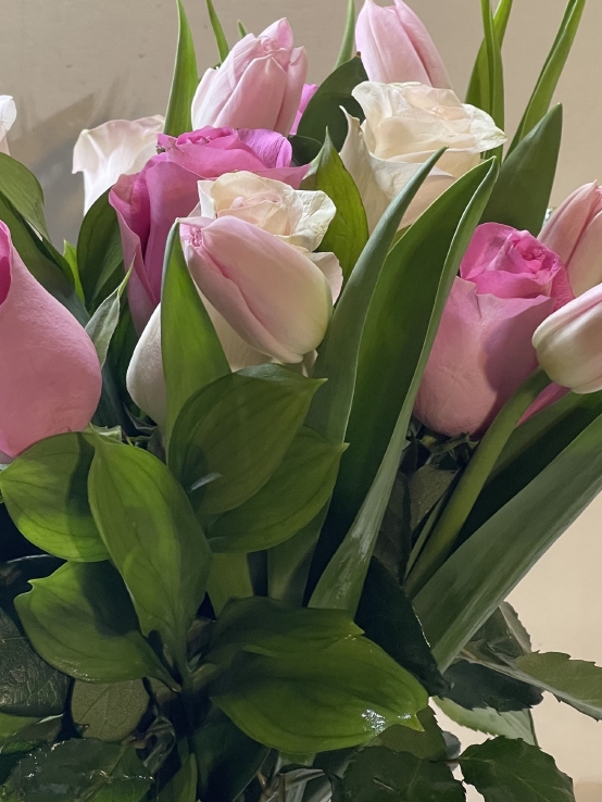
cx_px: 203
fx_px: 2410
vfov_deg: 18.8
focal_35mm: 104
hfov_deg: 14.2
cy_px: 217
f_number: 2.2
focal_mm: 7.5
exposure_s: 1/100
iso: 160
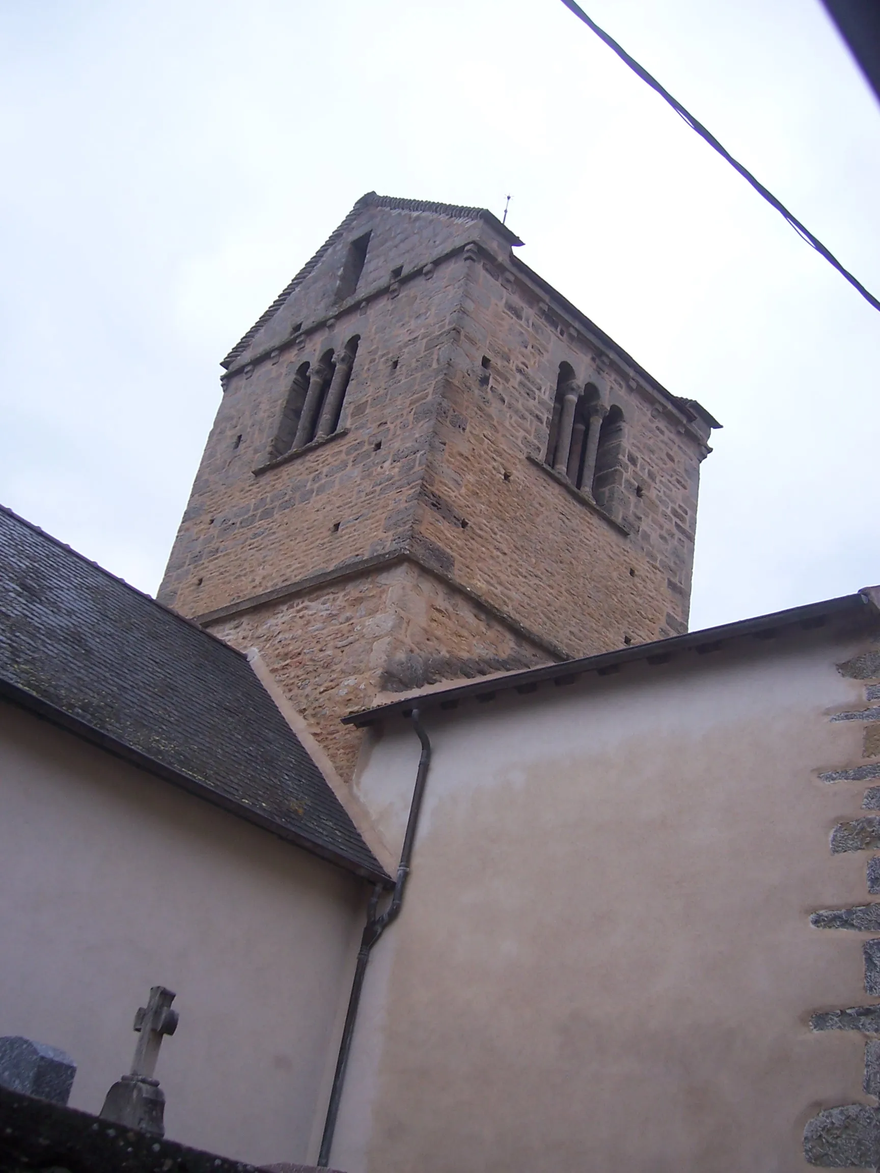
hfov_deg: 39.7
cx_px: 440
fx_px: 1220
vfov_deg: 51.4
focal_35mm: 36
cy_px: 586
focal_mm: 6
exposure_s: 1/180
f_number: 3
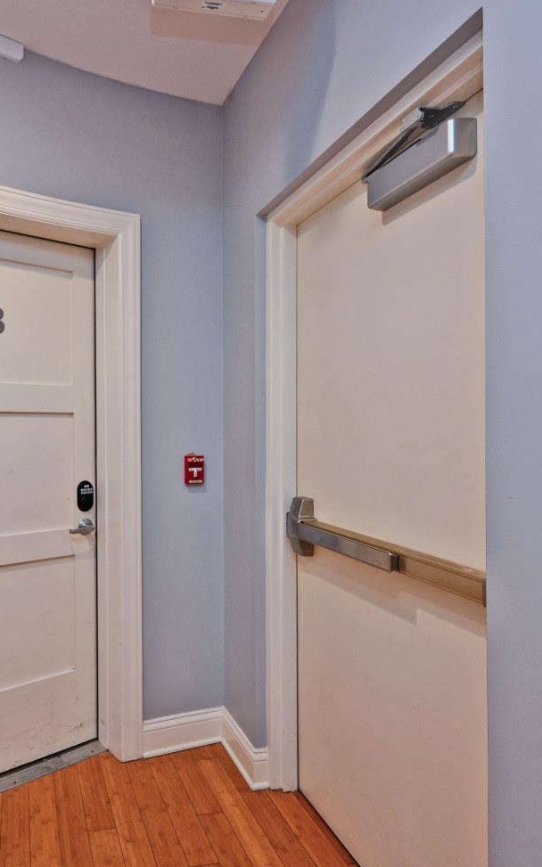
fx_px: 520
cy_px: 425
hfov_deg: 51.4
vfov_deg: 79.6
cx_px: 103
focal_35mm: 22
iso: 500
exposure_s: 1/60
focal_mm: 14
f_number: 4
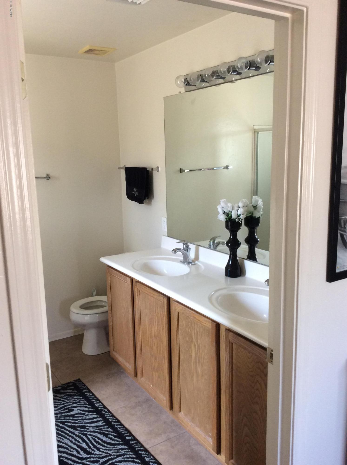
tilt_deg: -10.7
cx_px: 174
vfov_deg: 56.9
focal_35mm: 32
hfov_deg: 44.0
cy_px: 232
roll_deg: +0.5
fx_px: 429
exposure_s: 1/24
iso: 80
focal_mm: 3.3
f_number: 2.4
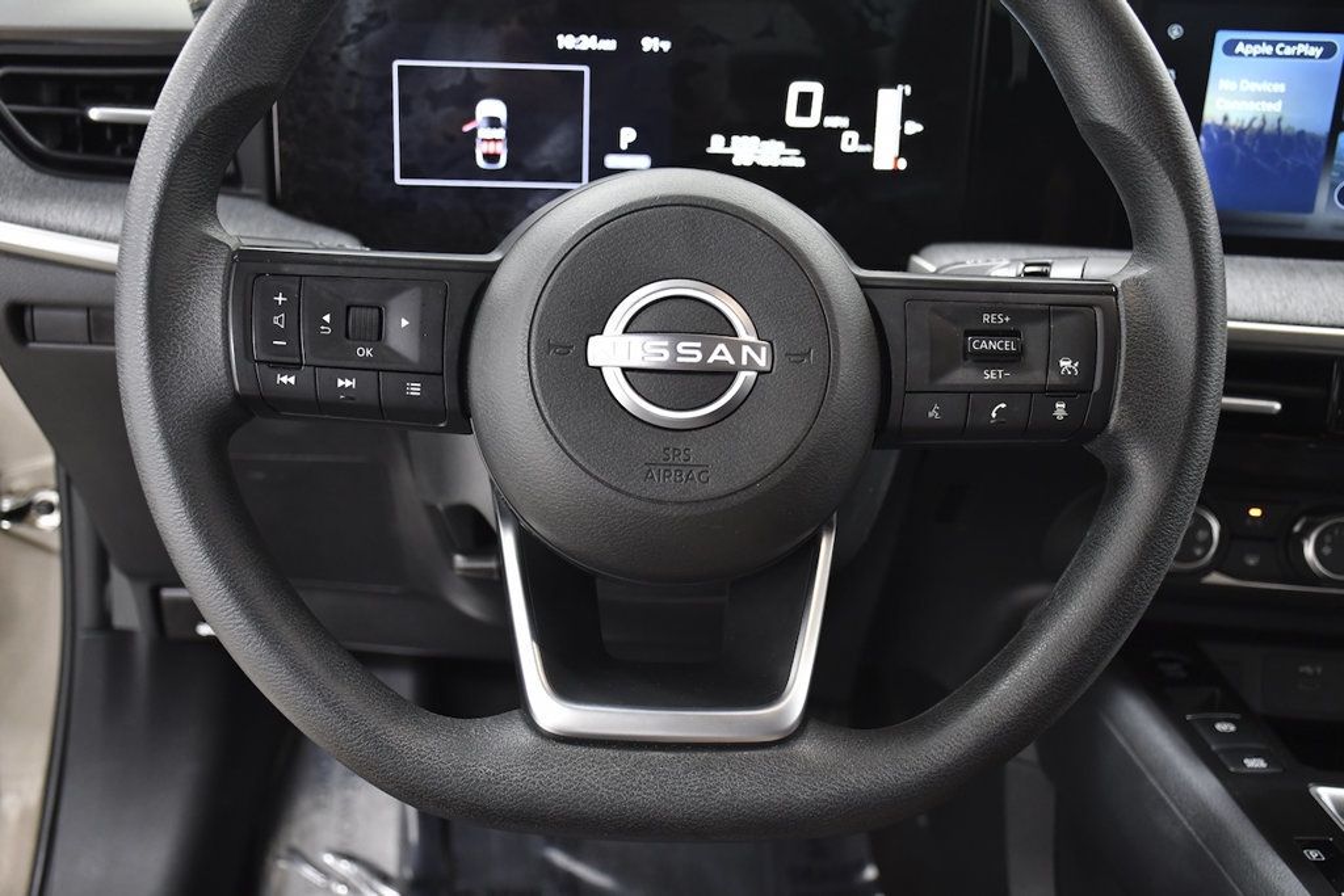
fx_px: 1493
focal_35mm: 40
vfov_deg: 33.4
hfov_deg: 48.5
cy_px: 448
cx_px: 672
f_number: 4
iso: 1250
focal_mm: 27
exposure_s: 1/80
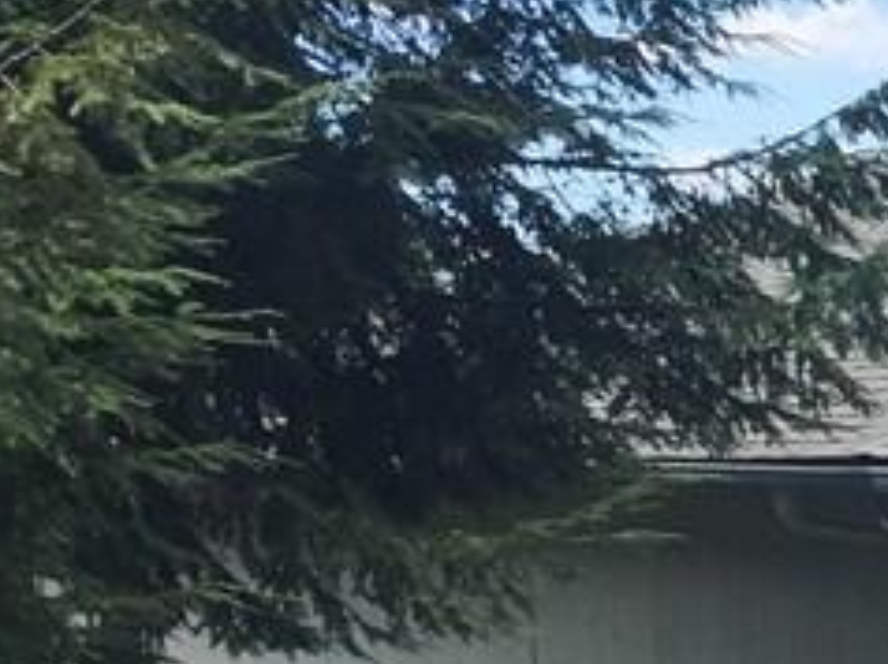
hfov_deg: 13.6
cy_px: 686
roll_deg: +0.8
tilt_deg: -3.3
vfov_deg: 11.7
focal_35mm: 125
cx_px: 1746
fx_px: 3203
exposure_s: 1/1319
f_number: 2.2
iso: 32
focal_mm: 4.15
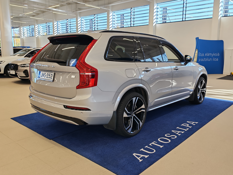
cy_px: 88
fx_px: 209
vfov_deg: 45.4
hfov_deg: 58.4
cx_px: 116
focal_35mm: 31
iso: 104
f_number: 1.9
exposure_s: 1/100
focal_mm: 6.12
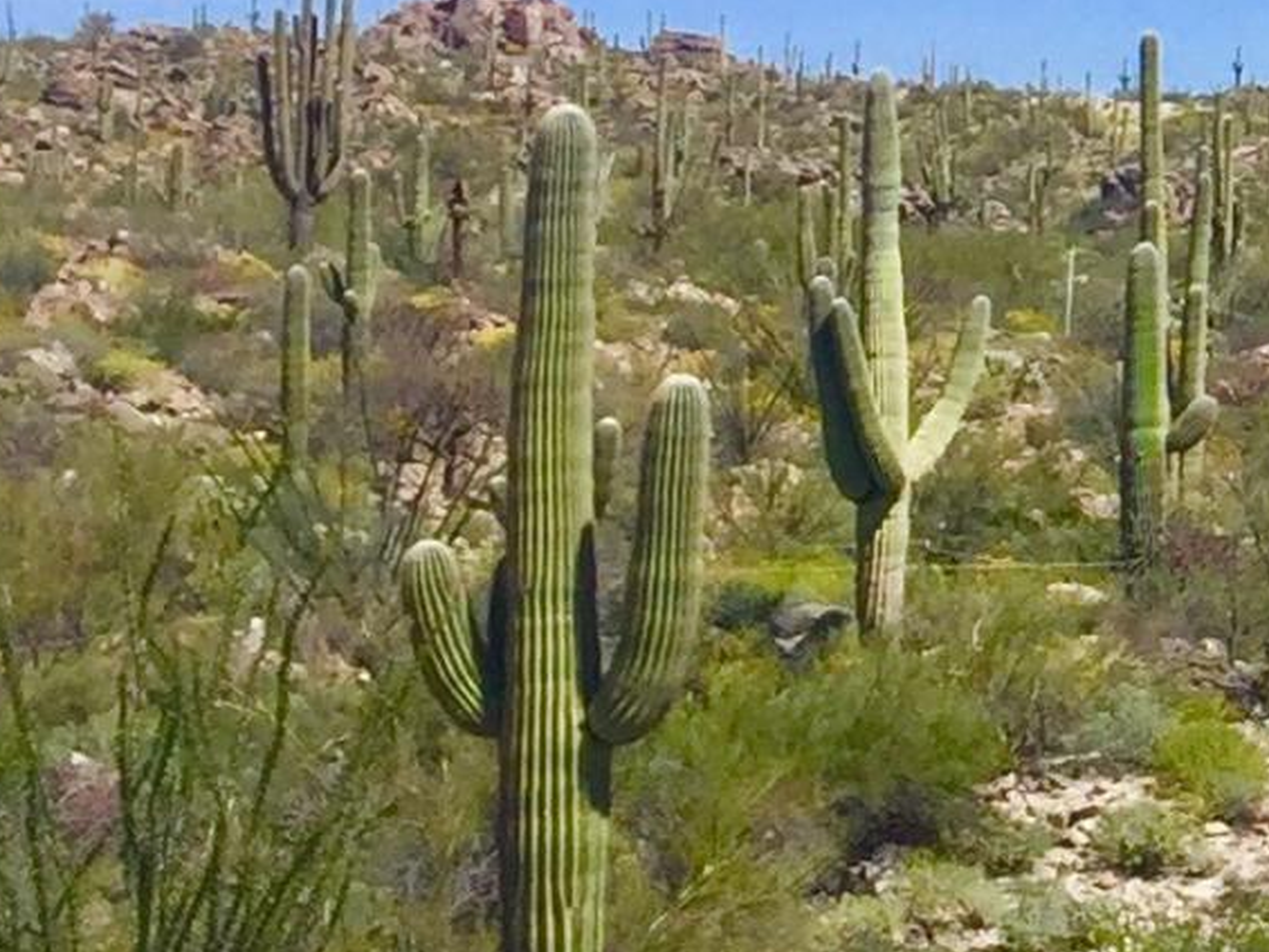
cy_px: 74
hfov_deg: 11.1
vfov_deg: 9.6
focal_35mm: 154
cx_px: 2868
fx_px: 5647
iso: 32
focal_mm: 4.15
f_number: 2.2
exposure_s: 1/2475
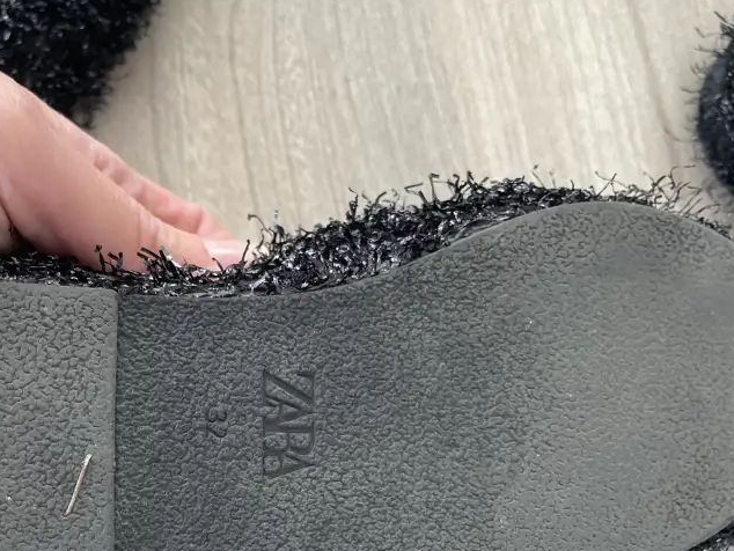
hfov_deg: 44.9
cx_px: 233
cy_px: 426
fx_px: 870
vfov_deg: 34.3
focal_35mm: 41
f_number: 1.6
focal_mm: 4.2
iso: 125
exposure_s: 1/121
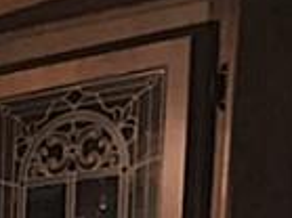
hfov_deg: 7.6
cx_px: -742
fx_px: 1745
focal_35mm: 207
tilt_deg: -7.4
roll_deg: -1.3
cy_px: 589
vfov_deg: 6.7
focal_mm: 3.99
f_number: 1.8
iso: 64
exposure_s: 1/20
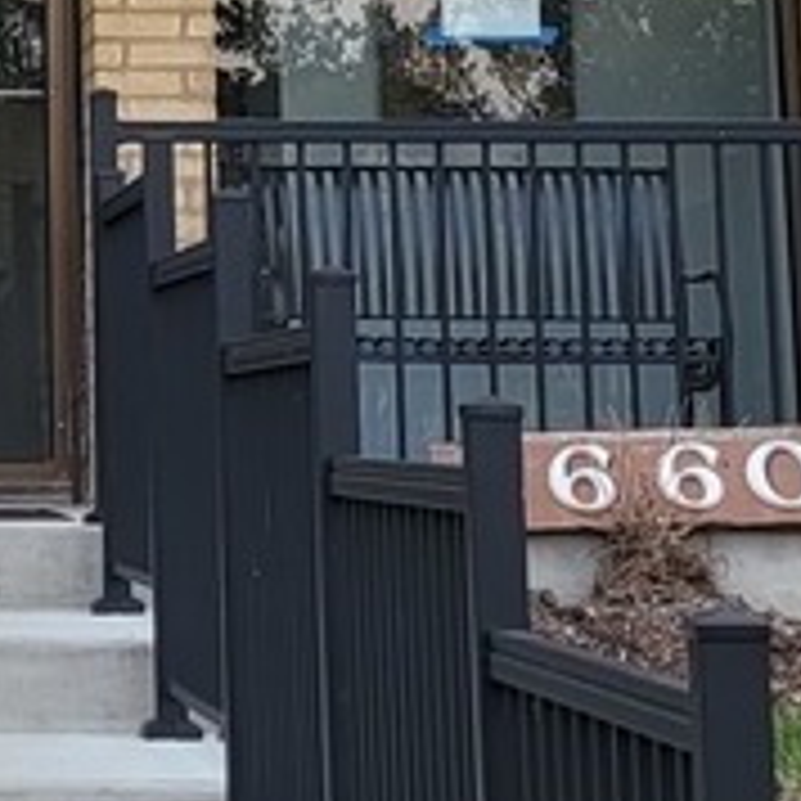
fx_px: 4869
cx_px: -194
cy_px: -806
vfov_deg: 8.9
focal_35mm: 186
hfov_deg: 9.3
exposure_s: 1/293
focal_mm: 5.4
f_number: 1.8
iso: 40
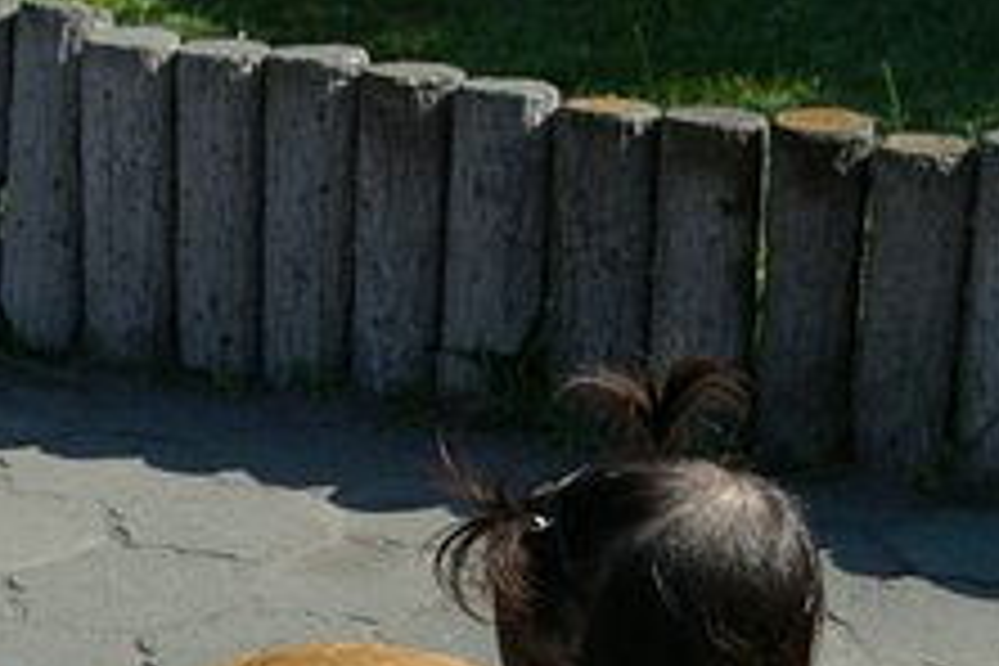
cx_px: 522
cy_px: 763
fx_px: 2779
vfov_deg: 13.4
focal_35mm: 100
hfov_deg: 20.4
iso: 400
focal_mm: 29
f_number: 9.5
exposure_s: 1/500
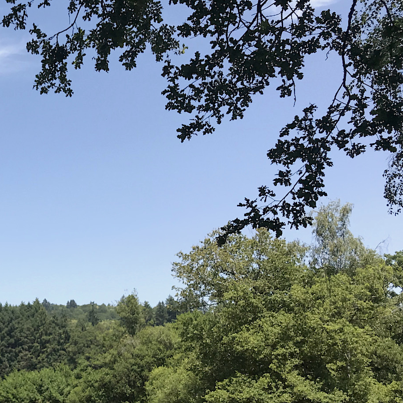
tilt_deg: +9.9
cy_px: 294
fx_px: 685
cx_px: -9
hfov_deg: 30.3
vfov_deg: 32.3
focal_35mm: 52
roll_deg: +0.3
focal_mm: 3.99
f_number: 1.8
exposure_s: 1/1497
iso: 20
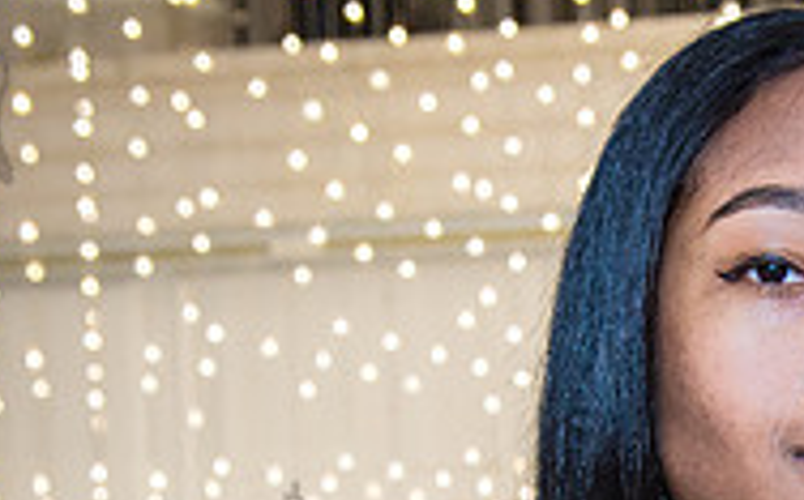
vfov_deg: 8.9
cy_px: 908
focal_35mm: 140
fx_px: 3064
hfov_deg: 14.5
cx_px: 932
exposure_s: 1/200
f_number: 5
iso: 2500
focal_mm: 35
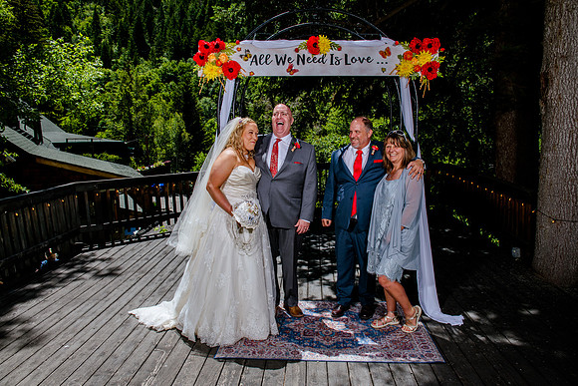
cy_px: 193
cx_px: 289
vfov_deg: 49.6
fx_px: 418
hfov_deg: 69.4
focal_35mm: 26
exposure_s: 1/400
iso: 160
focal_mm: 26
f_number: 8
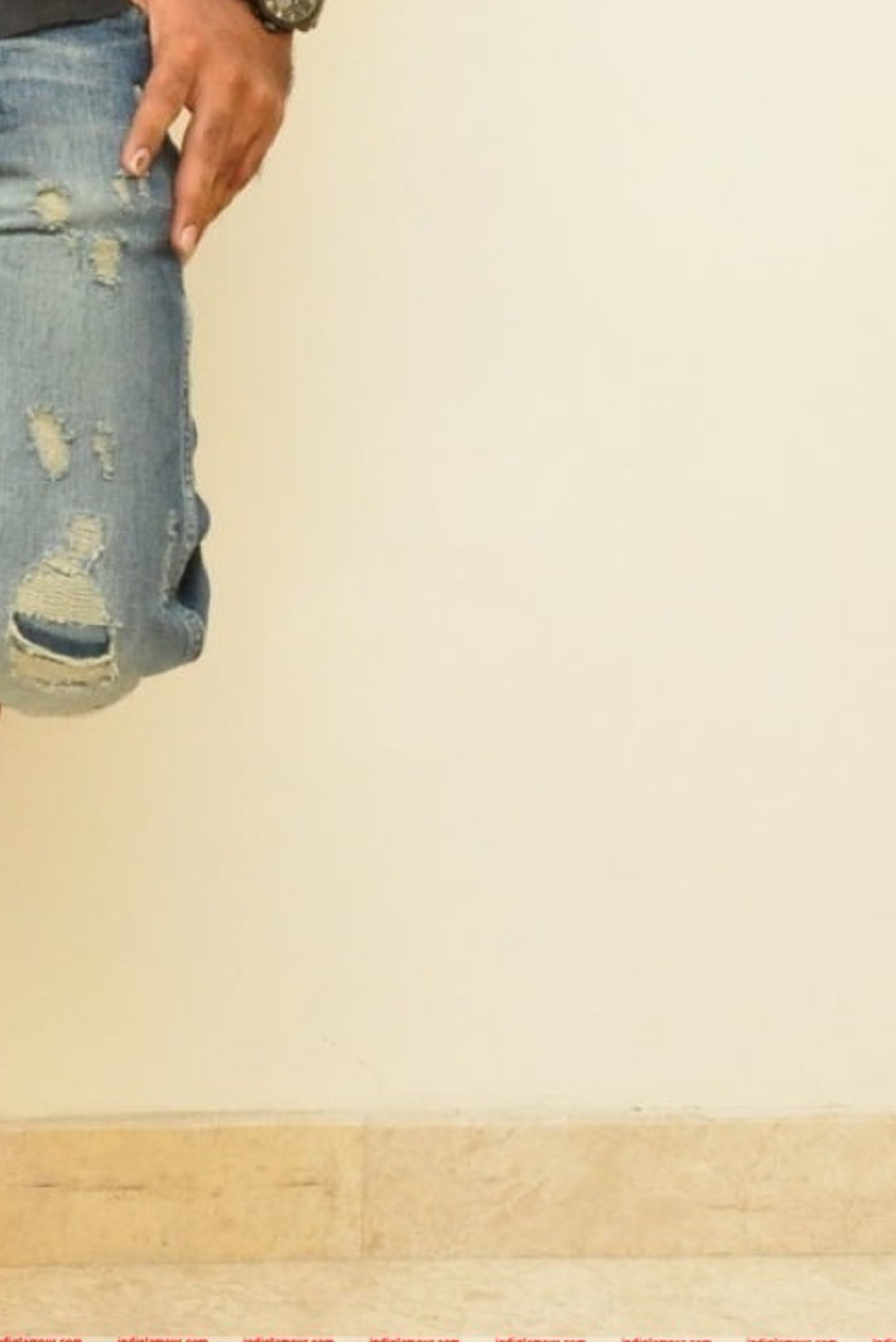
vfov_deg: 16.9
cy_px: 65
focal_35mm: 119
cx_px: -90
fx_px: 4438
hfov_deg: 11.4
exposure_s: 1/125
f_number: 7.1
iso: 1600
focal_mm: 32
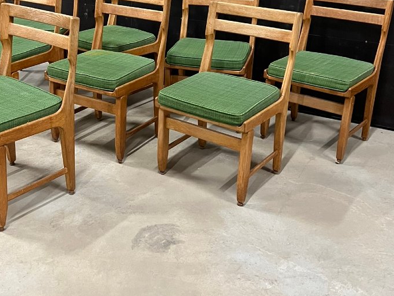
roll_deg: -2.8
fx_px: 524
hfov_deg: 41.0
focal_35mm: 46
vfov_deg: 31.2
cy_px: 90
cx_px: 158
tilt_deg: -18.8
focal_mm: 5.7
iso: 500
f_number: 1.5
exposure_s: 1/33
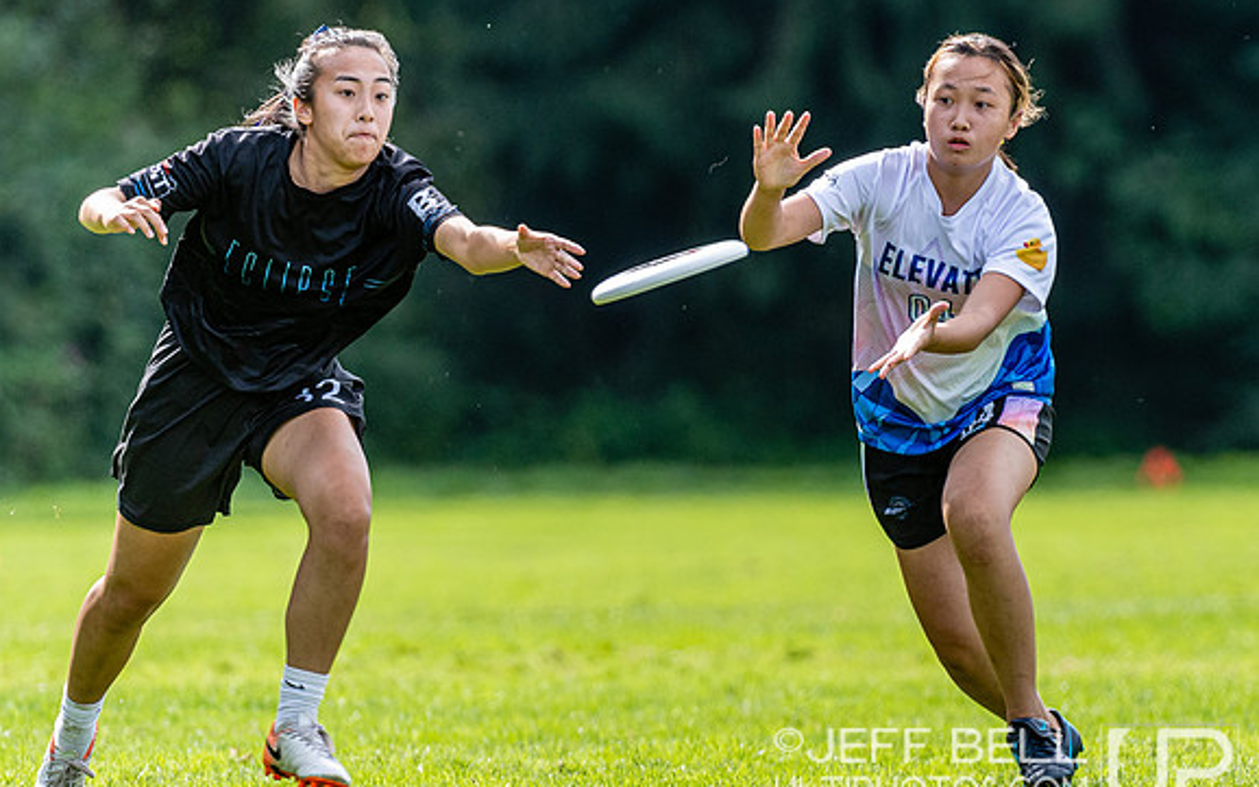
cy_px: 306
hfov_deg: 2.5
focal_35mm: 851
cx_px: 918
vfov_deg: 1.5
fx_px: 29194
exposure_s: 1/800
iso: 320
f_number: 4
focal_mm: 380
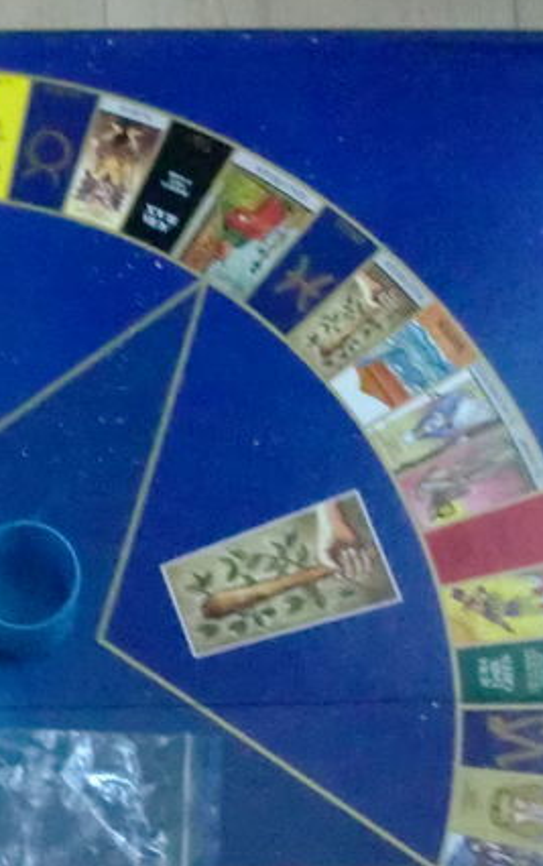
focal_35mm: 87
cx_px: -92
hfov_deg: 14.6
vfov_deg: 23.3
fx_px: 2056
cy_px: 752
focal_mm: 6.3
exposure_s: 1/40
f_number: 3.1
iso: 1600
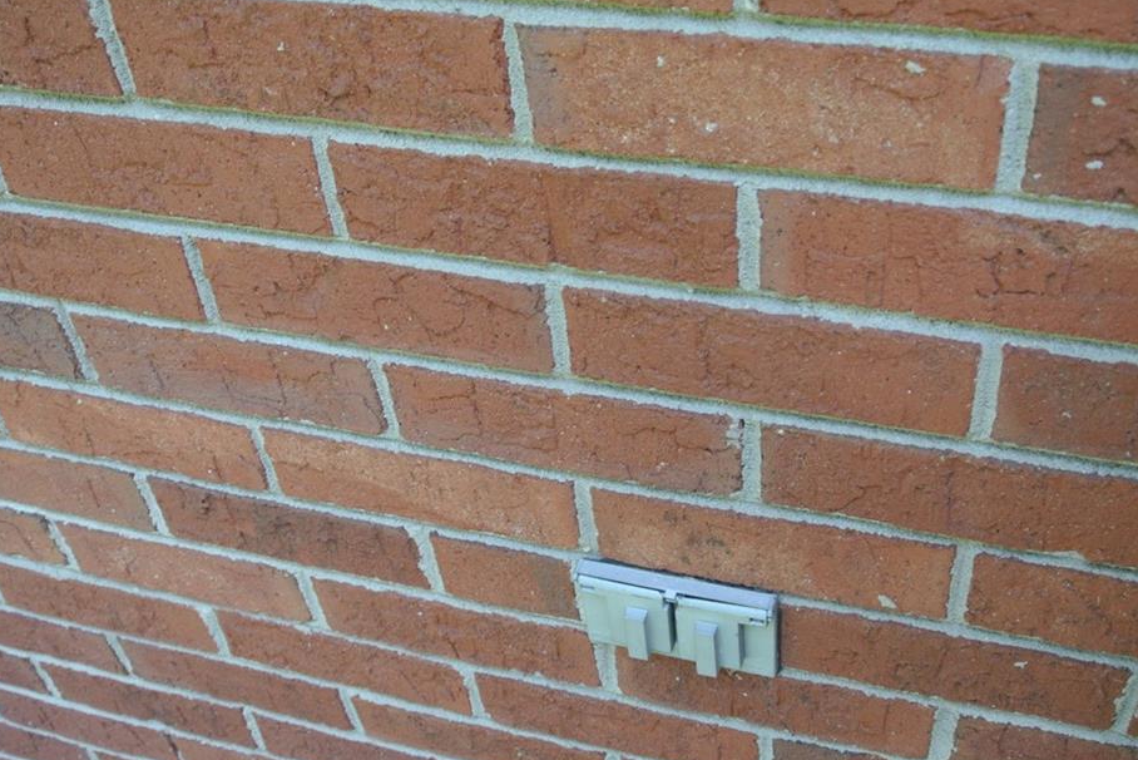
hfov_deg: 44.4
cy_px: 416
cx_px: 618
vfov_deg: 30.5
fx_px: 1391
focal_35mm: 44
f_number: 4
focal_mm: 14.5
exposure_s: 1/80
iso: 200
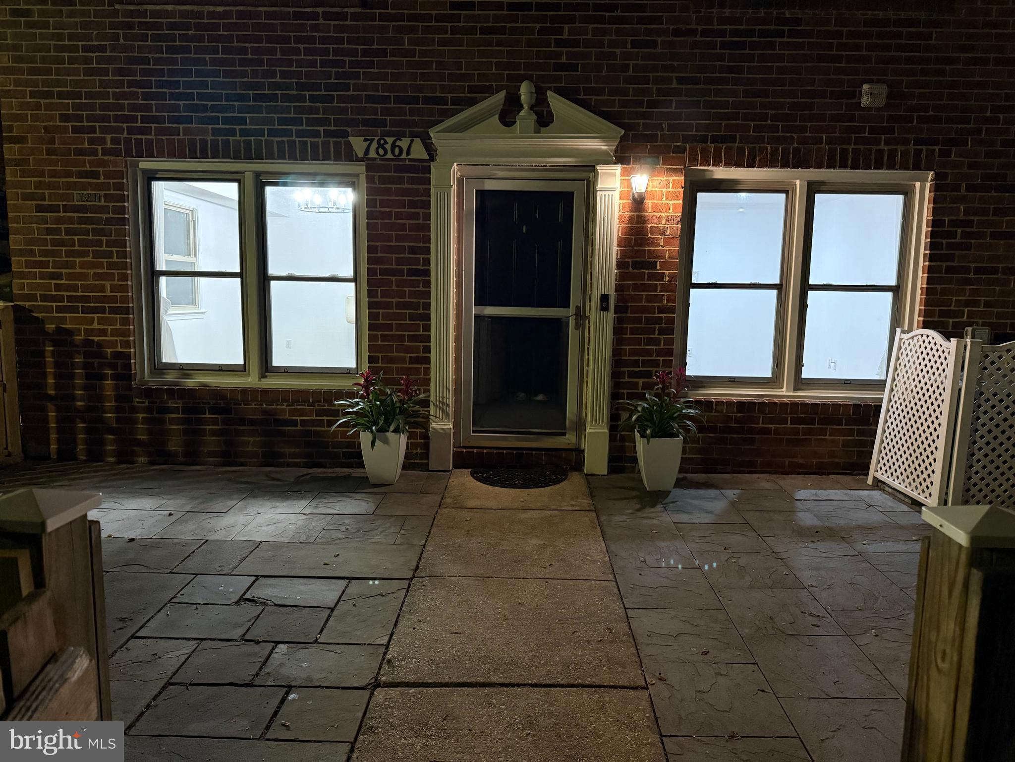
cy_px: 381
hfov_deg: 71.6
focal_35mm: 24
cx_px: 508
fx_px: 704
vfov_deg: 56.8
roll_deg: -0.8
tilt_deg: -6.6
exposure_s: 1/40
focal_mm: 6.76
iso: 1000
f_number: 1.78
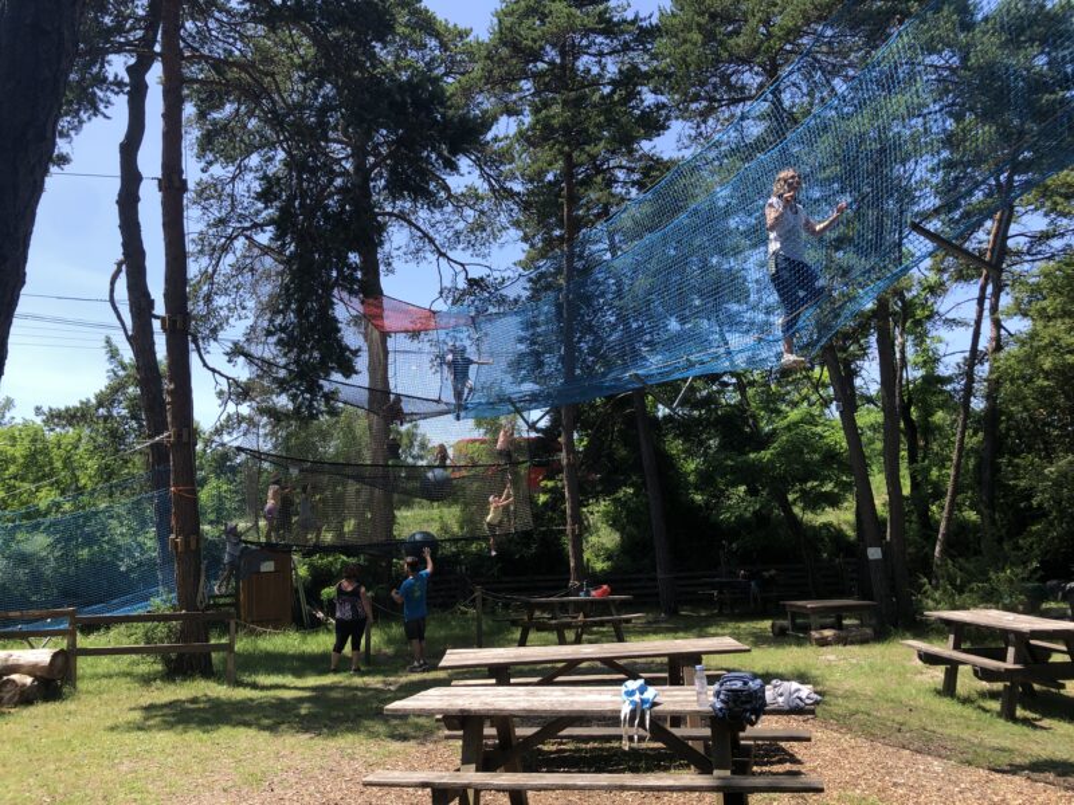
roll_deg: +2.3
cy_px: 402
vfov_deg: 49.7
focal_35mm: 28
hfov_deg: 63.4
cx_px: 537
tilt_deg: +9.2
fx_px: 869
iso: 20
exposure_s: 1/725
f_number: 1.8
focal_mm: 4
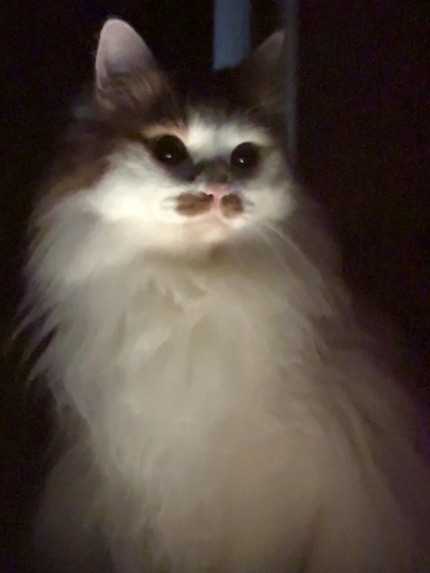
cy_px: 286
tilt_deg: +4.7
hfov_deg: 30.3
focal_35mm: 48
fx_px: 795
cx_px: 215
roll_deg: +0.9
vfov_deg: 39.7
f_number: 1.78
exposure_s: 1/15
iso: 10000
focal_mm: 6.76
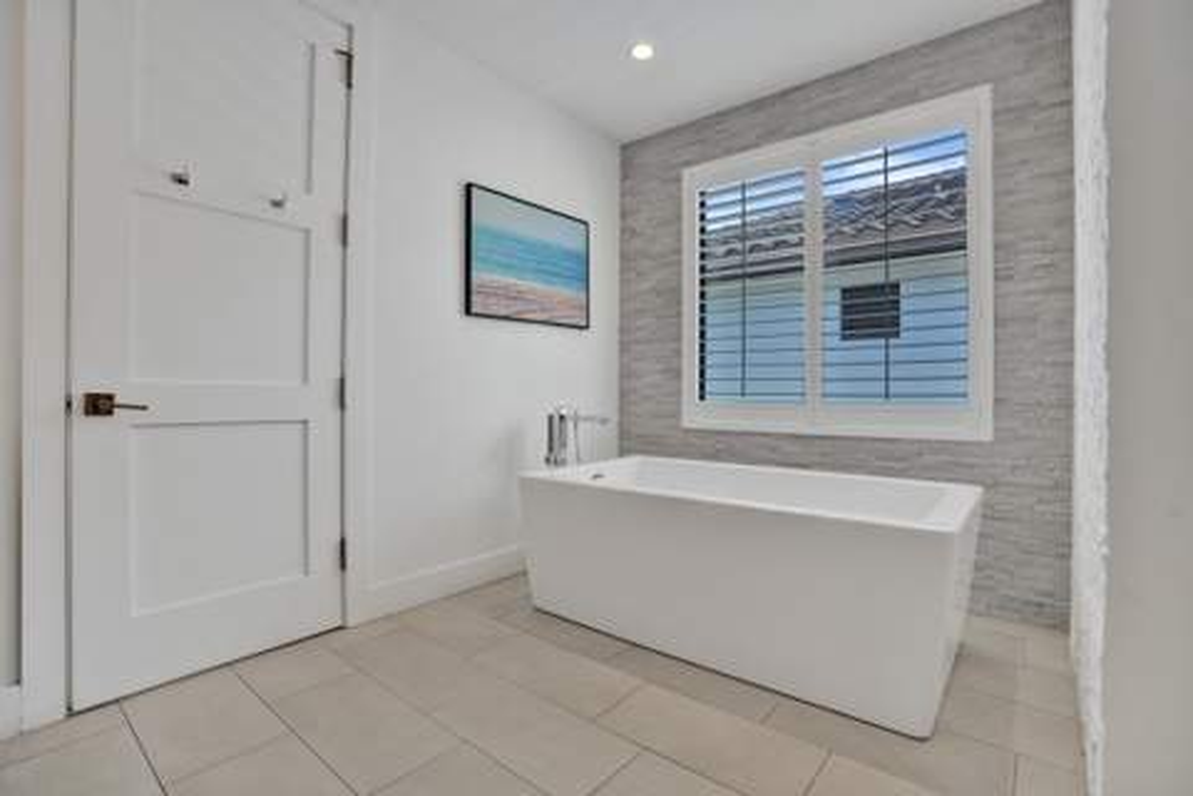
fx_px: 530
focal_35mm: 16
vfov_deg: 73.7
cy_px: 398
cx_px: 596
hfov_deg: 96.7
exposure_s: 1/320
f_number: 6.3
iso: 1600
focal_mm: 16
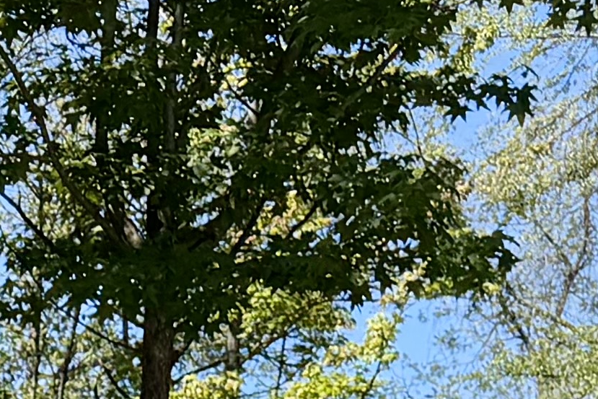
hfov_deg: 11.1
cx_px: -520
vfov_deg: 6.8
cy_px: 1374
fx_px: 2857
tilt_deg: -11.2
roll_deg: -2.4
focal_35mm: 172
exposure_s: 1/2801
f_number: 1.78
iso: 80
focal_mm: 6.76
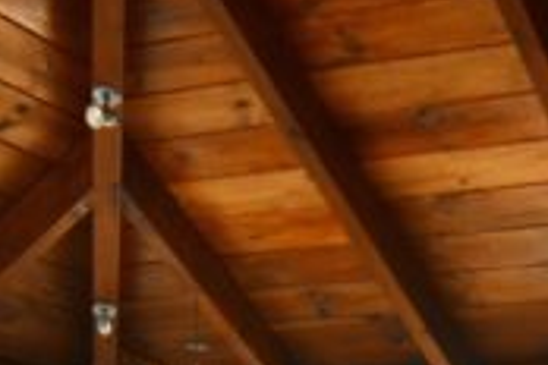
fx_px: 1705
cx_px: 501
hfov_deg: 18.0
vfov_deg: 10.4
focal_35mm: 112
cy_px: 905
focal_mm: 13
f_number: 5.6
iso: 250
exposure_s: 1/250
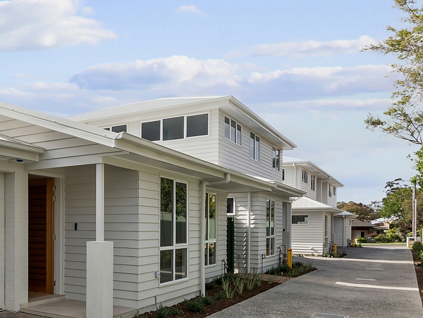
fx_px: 428
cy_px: 221
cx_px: 24
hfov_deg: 46.2
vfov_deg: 40.1
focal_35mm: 35
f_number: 10
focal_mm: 18
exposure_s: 1/125
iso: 100
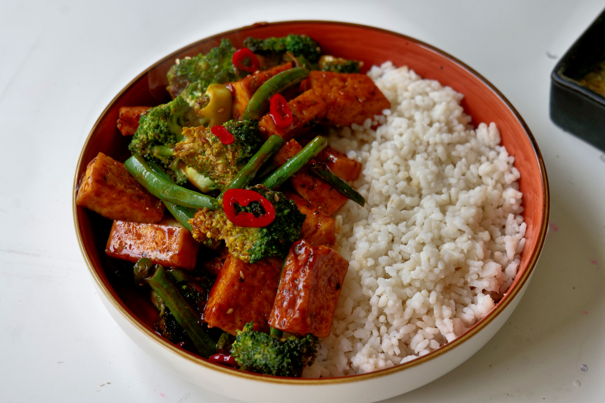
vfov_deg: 22.6
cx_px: 302
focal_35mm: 60
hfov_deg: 33.4
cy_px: 202
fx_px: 1008
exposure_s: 1/100
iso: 320
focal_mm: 60
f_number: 7.1
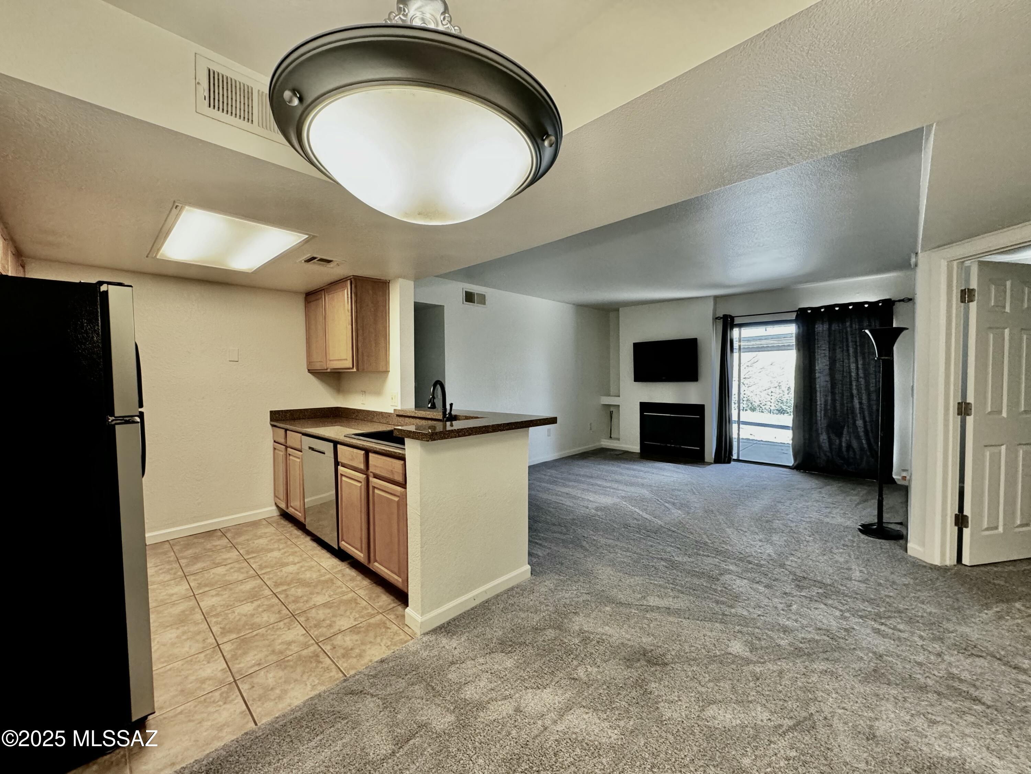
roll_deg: +0.8
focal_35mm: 14
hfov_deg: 102.1
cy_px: 387
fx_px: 417
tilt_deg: -2.3
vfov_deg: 85.7
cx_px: 516
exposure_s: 1/60
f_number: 2.2
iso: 250
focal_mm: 2.22
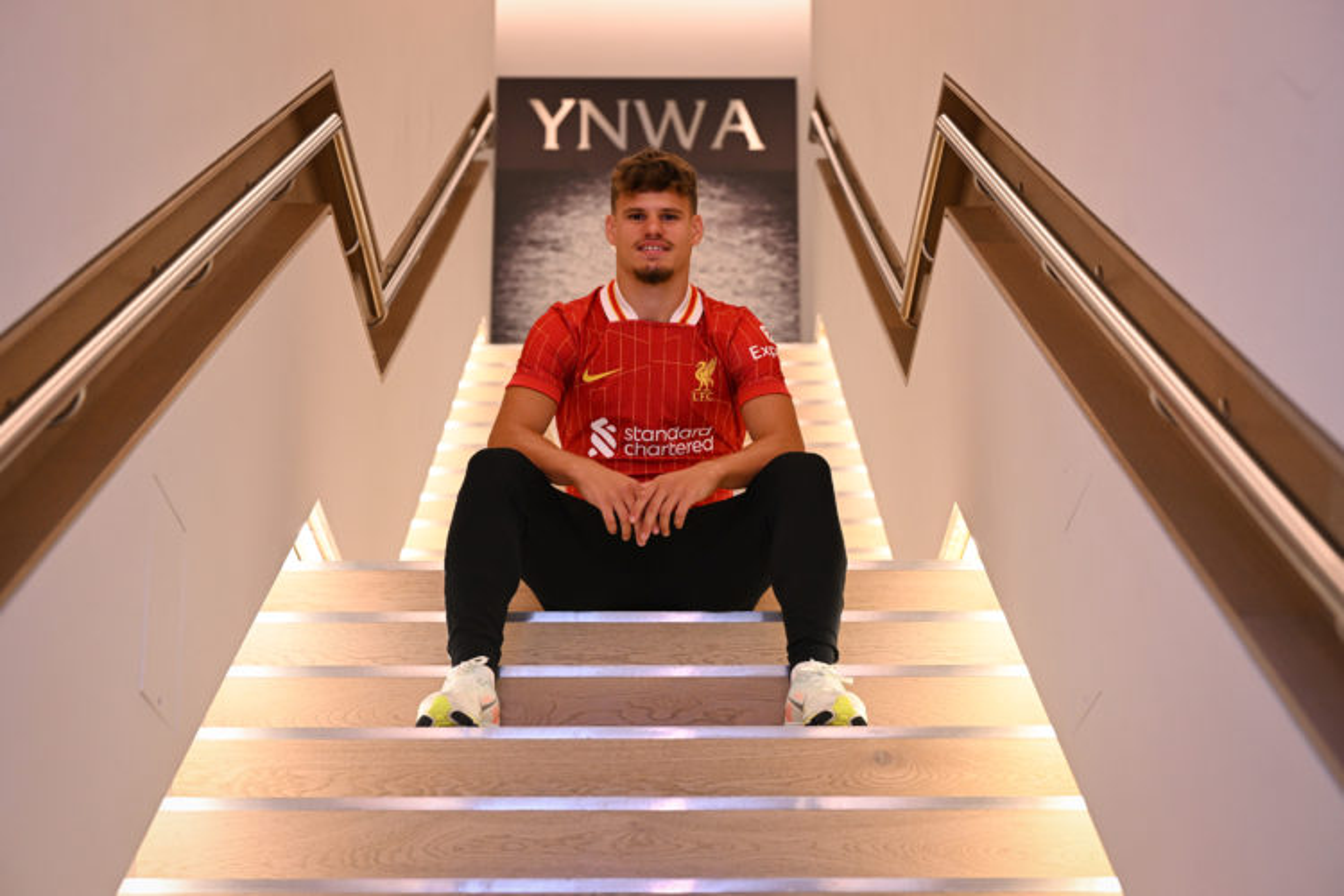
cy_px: 448
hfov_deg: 25.7
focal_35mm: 79
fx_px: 2949
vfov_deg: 17.3
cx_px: 672
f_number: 4.5
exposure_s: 1/250
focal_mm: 79
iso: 1600
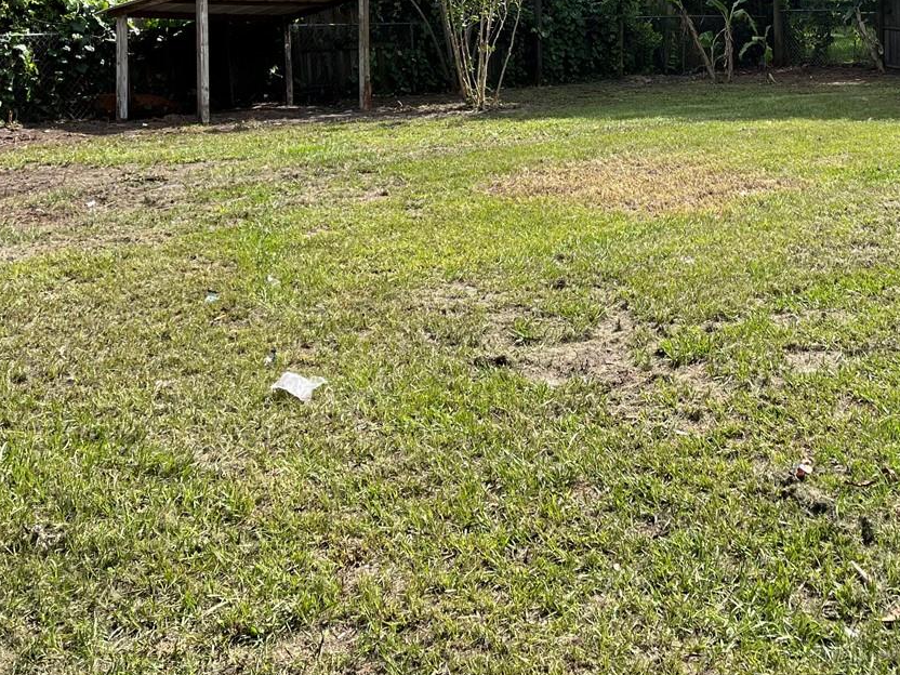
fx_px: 1300
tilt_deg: -2.1
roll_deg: +2.0
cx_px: 705
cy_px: 57
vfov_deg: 27.9
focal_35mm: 50
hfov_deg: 37.0
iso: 50
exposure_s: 1/1832
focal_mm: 5.1
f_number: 1.6
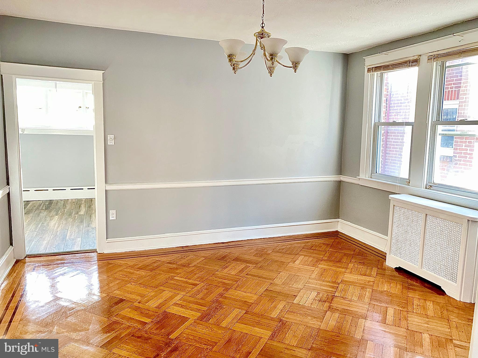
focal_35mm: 26
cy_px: 179
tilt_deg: -8.7
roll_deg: -1.0
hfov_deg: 67.3
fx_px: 359
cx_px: 239
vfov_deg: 53.1
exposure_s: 1/60
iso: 250
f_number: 1.8
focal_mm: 4.25
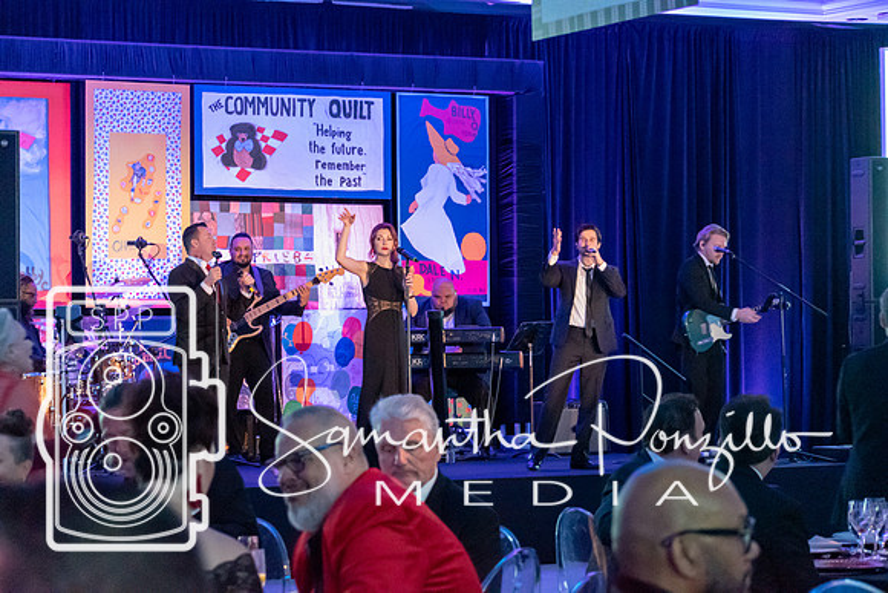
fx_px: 2595
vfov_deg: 13.0
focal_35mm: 105
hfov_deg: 19.4
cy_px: 296
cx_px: 444
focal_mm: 70
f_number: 4.5
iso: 12800
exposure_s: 1/40
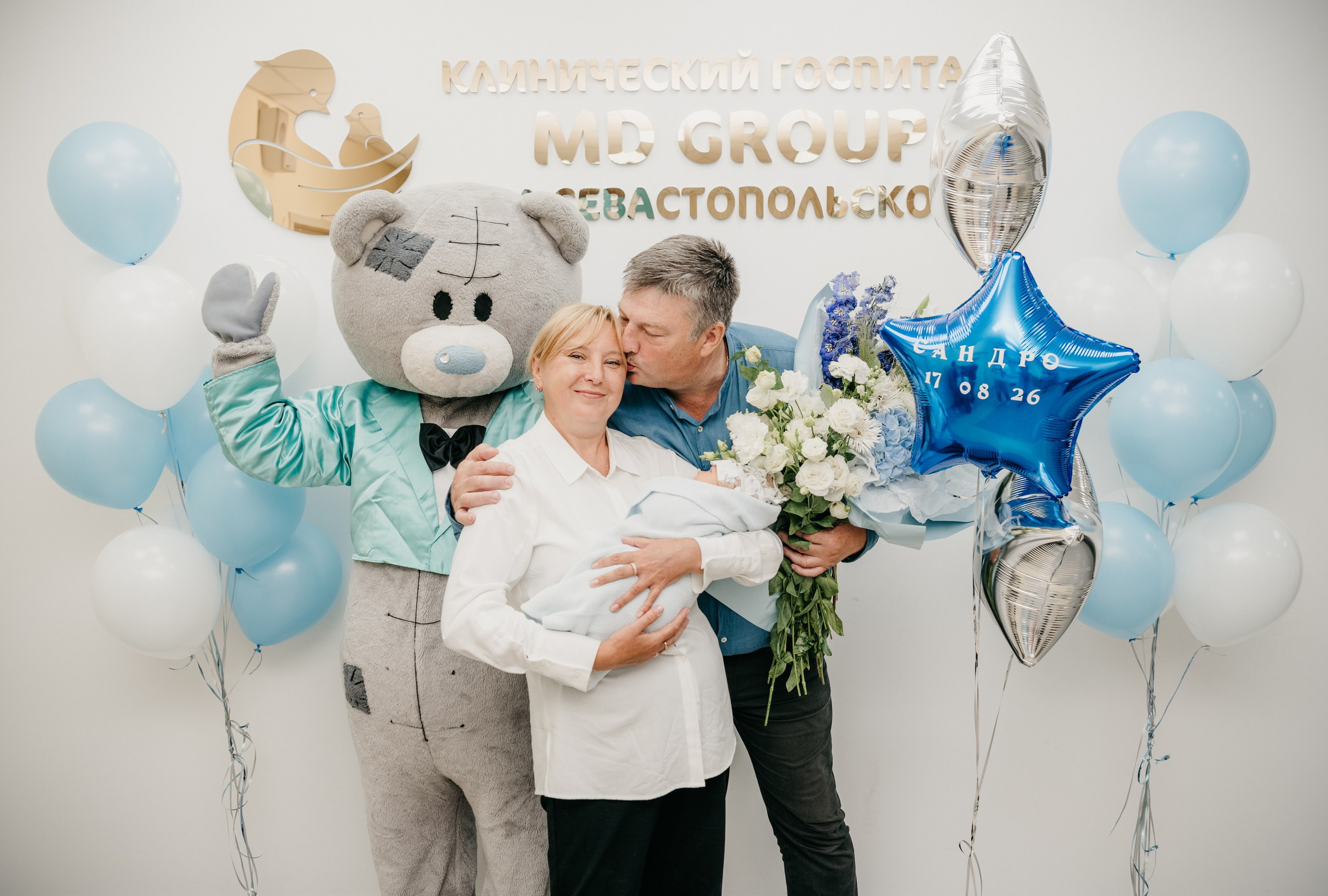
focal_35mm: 33
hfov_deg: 57.0
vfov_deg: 40.2
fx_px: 1224
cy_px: 454
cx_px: 670
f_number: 4
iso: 320
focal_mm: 32
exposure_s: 1/200
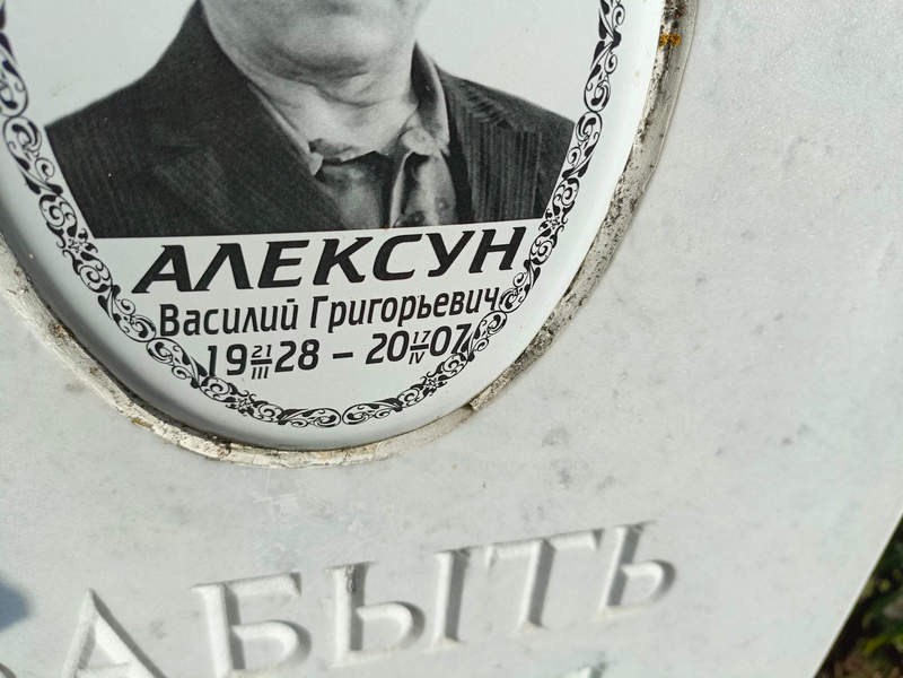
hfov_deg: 69.4
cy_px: 339
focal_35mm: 25
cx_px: 452
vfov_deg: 54.9
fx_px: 652
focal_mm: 4.76
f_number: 1.69
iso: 119
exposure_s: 1/1757
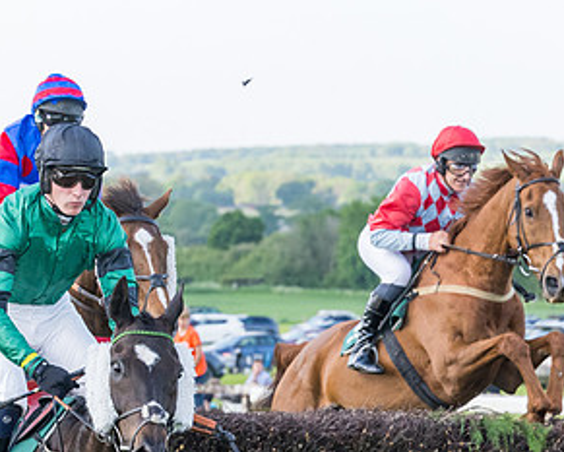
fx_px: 3807
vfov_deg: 6.8
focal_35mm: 228
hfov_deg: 8.5
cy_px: 491
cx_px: 180
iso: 800
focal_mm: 70
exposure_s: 1/2500
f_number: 4
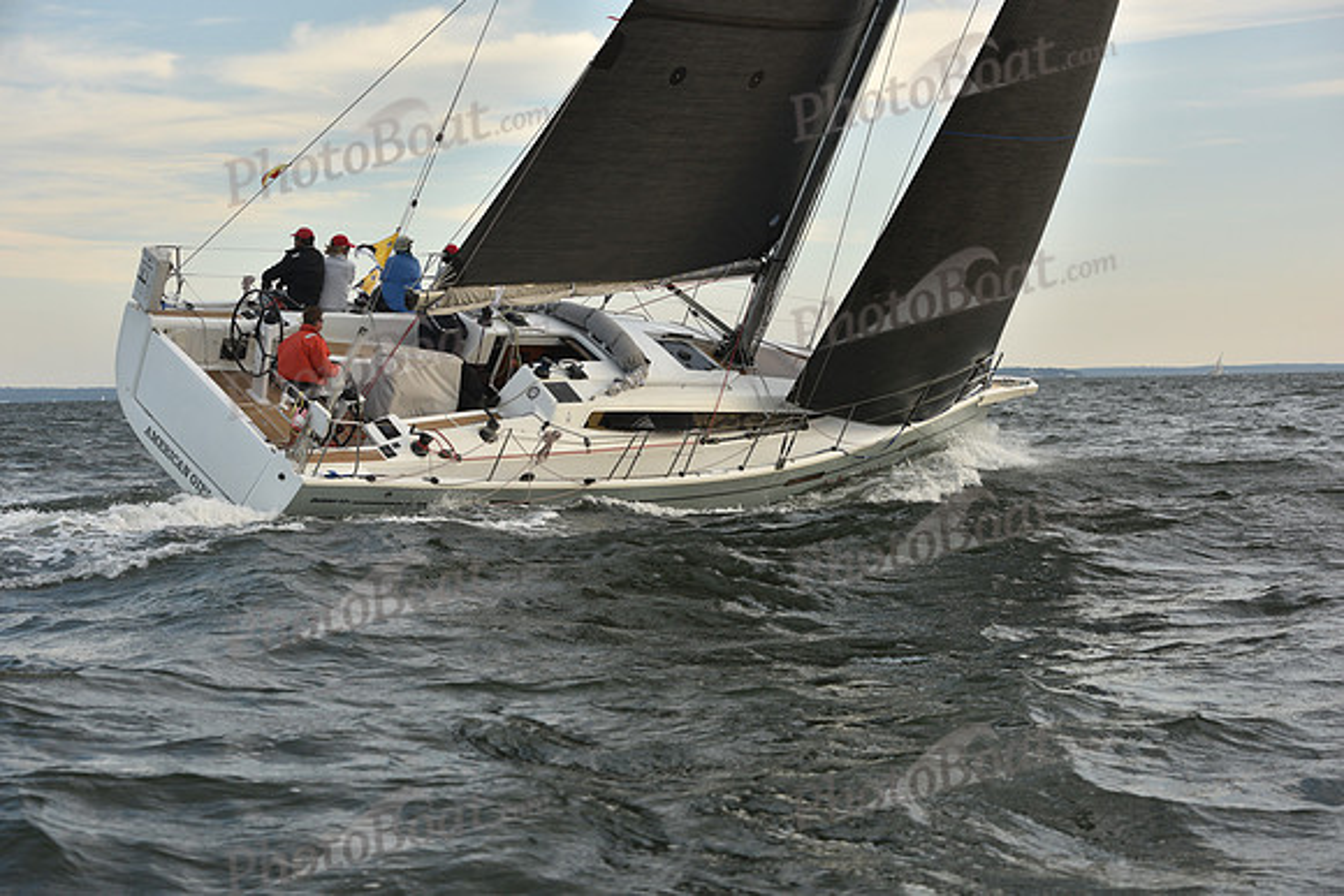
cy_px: 448
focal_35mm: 70
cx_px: 672
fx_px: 2614
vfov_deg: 19.5
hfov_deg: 28.8
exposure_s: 1/400
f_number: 6.3
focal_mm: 70
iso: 250
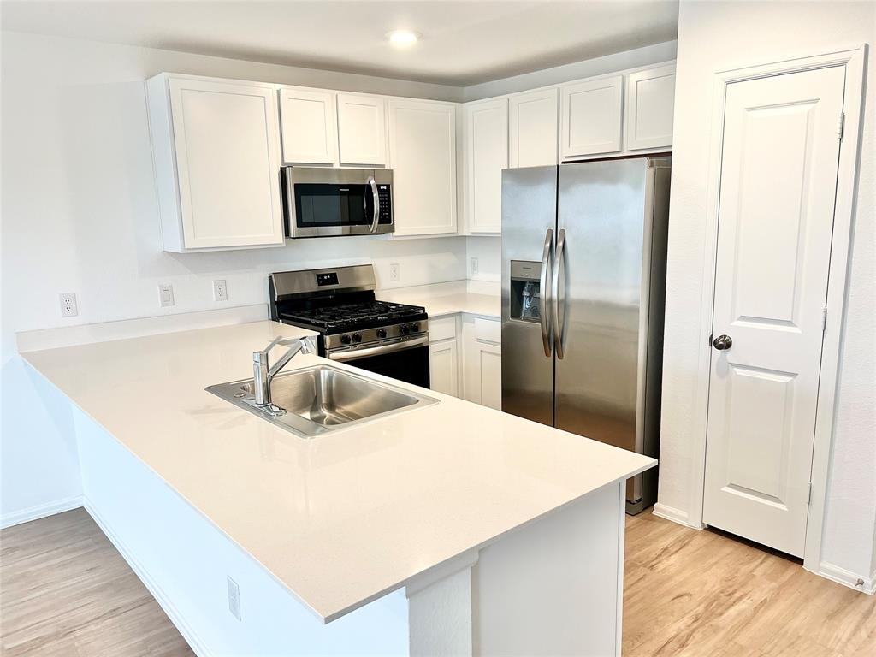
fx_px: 658
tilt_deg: -11.9
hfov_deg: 67.3
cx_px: 438
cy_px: 328
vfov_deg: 53.1
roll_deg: +1.8
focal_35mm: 26
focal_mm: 5.7
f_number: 1.5
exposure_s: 1/120
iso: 125
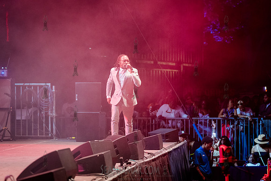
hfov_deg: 14.6
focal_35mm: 140
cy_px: 90
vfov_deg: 9.8
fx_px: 1057
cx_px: 139
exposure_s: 1/320
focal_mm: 135
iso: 6400
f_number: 4
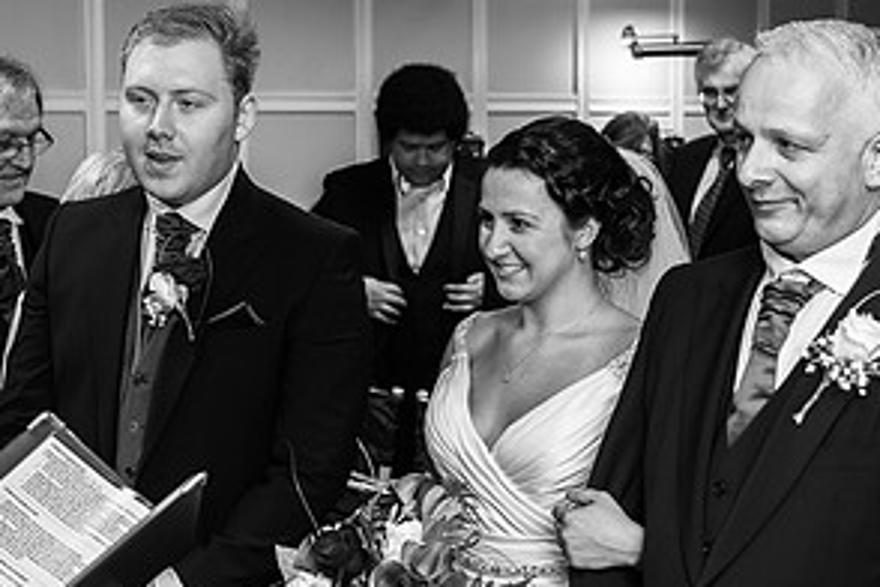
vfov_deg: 19.7
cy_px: 314
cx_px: 509
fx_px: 1687
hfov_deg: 29.2
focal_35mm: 69
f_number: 3.2
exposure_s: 1/100
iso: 400
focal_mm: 35
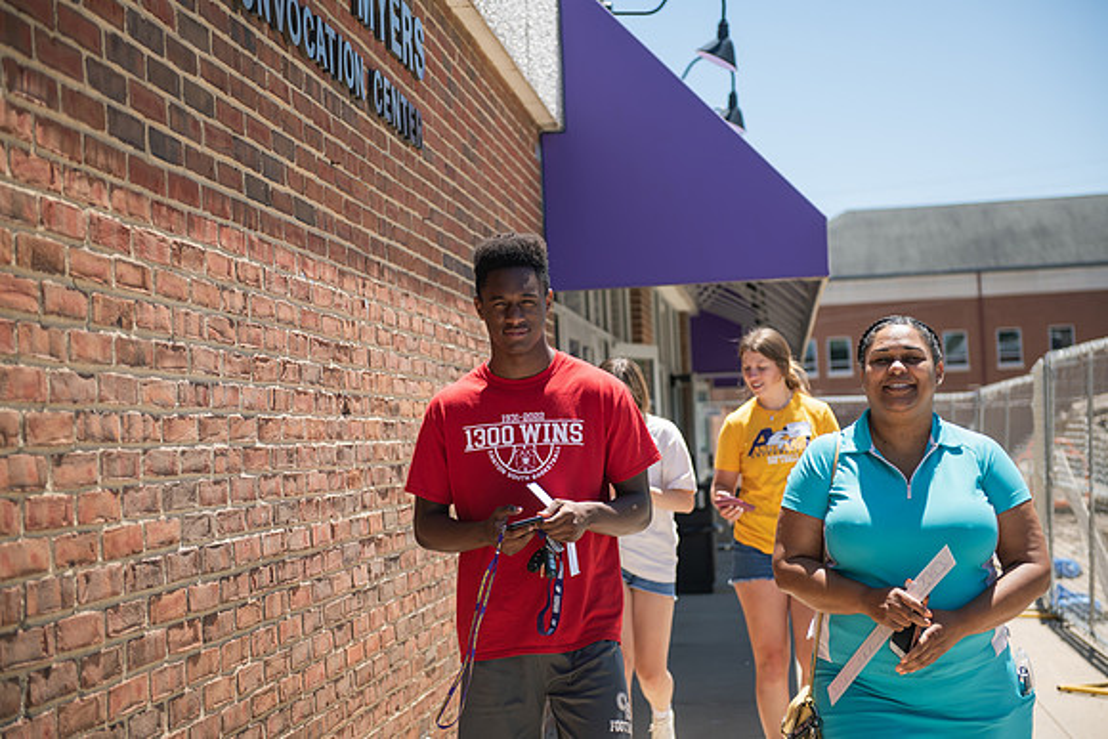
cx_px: 554
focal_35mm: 60
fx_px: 1847
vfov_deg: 22.6
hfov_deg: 33.4
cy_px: 370
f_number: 3.5
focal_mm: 60
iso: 64
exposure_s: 1/400
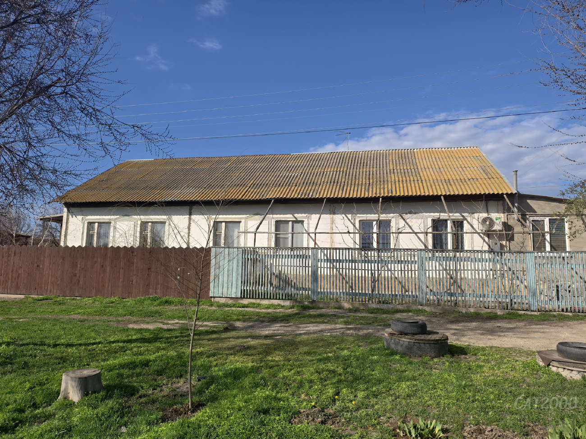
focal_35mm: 23
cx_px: 293
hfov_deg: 73.9
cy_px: 220
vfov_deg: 58.9
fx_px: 389
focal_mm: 6.54
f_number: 1.57
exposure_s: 1/2874
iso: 72
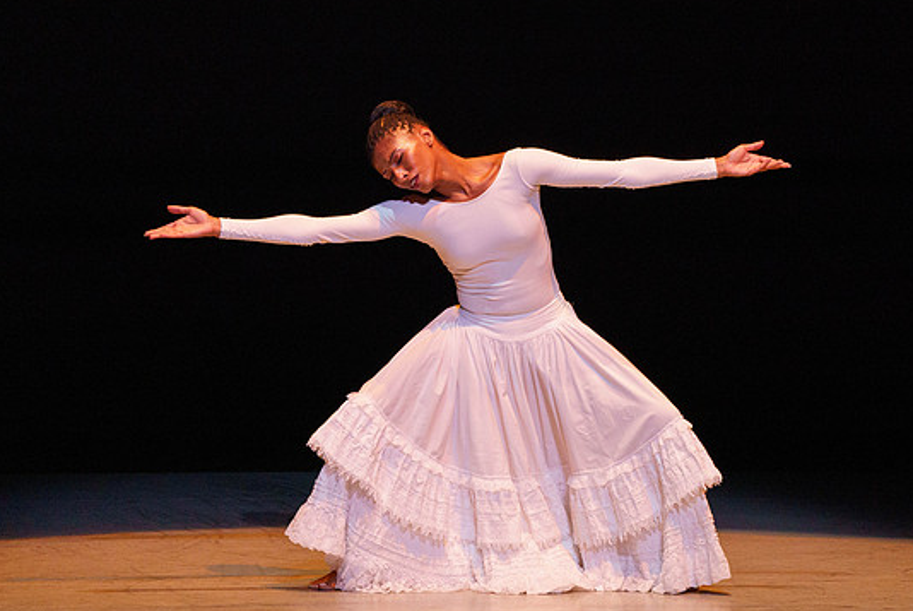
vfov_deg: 2.5
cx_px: 536
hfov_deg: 3.7
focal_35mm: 558
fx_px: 14163
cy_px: 203
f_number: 6.3
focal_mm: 400
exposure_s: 1/400
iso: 5000
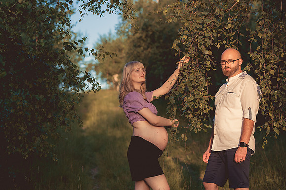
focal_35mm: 85
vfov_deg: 16.1
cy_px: 95
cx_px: 143
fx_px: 675
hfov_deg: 23.9
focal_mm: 85
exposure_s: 1/1250
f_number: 3.5
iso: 400
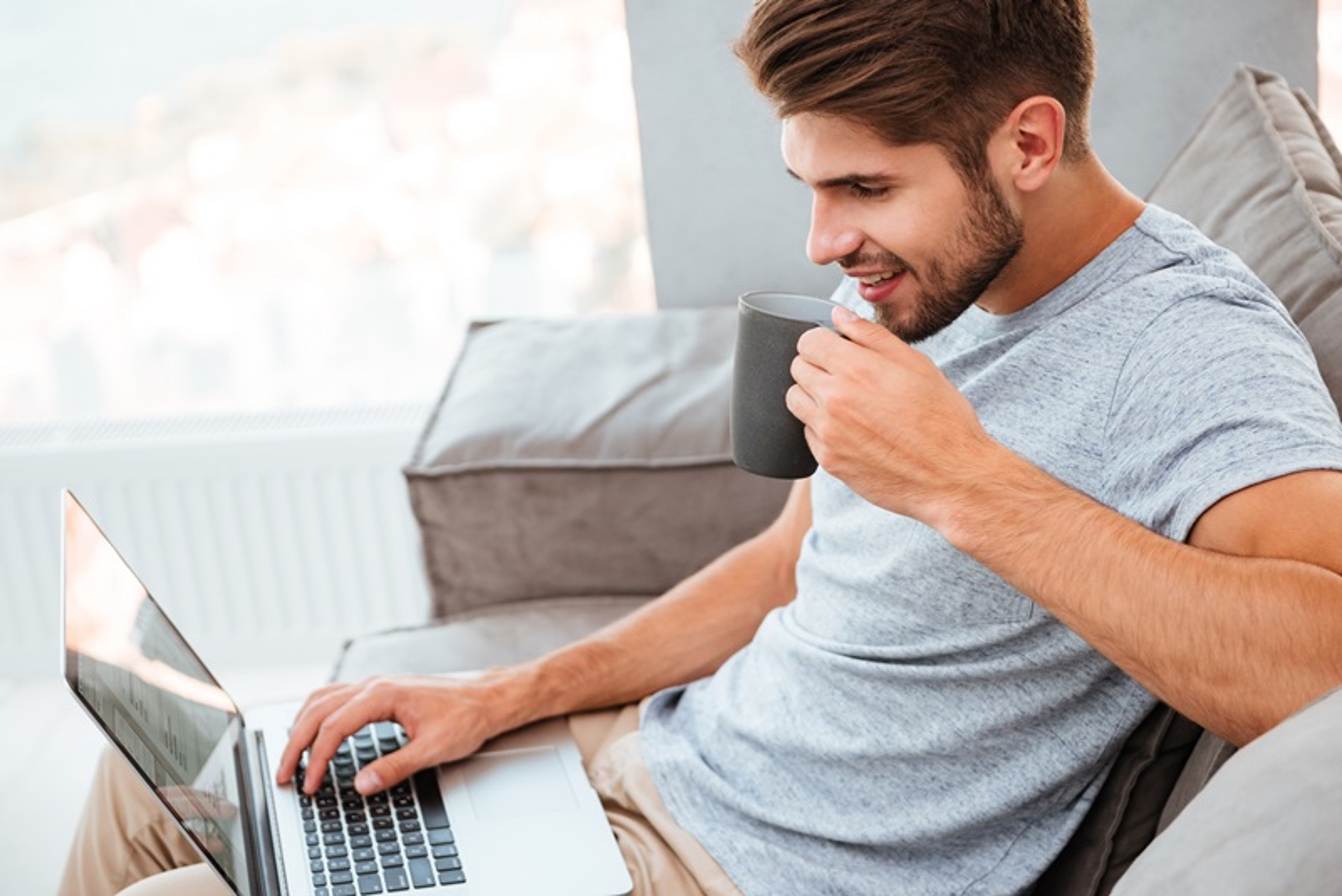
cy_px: 448
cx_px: 671
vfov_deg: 19.5
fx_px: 2610
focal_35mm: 70
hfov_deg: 28.8
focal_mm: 70
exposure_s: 1/125
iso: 320
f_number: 3.2
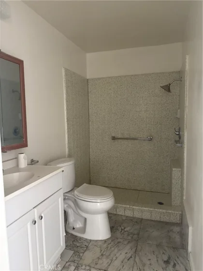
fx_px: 188
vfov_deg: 71.6
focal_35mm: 24
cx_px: 102
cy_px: 136
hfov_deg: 56.8
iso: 800
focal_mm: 6.76
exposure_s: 1/60
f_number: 1.78
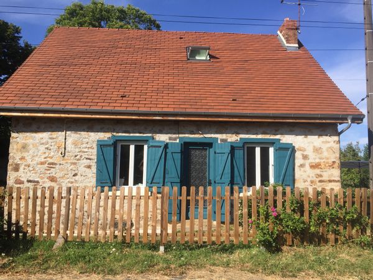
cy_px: 140
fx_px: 312
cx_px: 186
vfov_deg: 48.2
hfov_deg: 61.7
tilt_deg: +8.0
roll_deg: -1.0
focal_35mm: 29
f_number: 2.2
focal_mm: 4.15
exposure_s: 1/1883
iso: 32
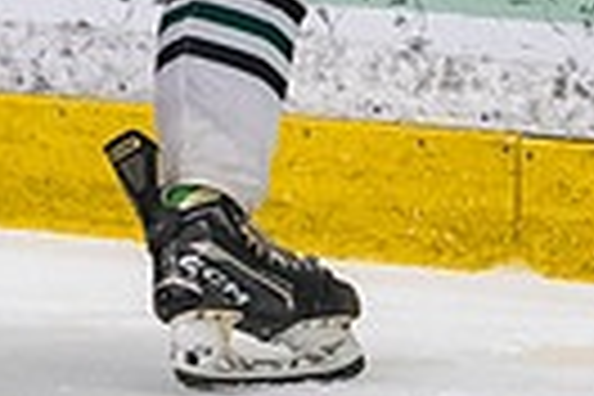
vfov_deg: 1.5
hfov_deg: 2.2
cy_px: -312
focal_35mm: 918
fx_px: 15146
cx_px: -193
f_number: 3.2
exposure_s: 1/640
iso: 2000
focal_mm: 120
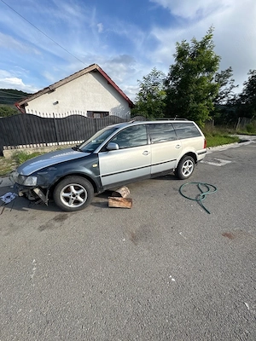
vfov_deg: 102.1
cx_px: 128
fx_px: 138
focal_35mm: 14
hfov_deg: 85.7
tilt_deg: -18.1
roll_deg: -0.5
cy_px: 170
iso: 50
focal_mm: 2.22
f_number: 2.2
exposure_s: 1/1198
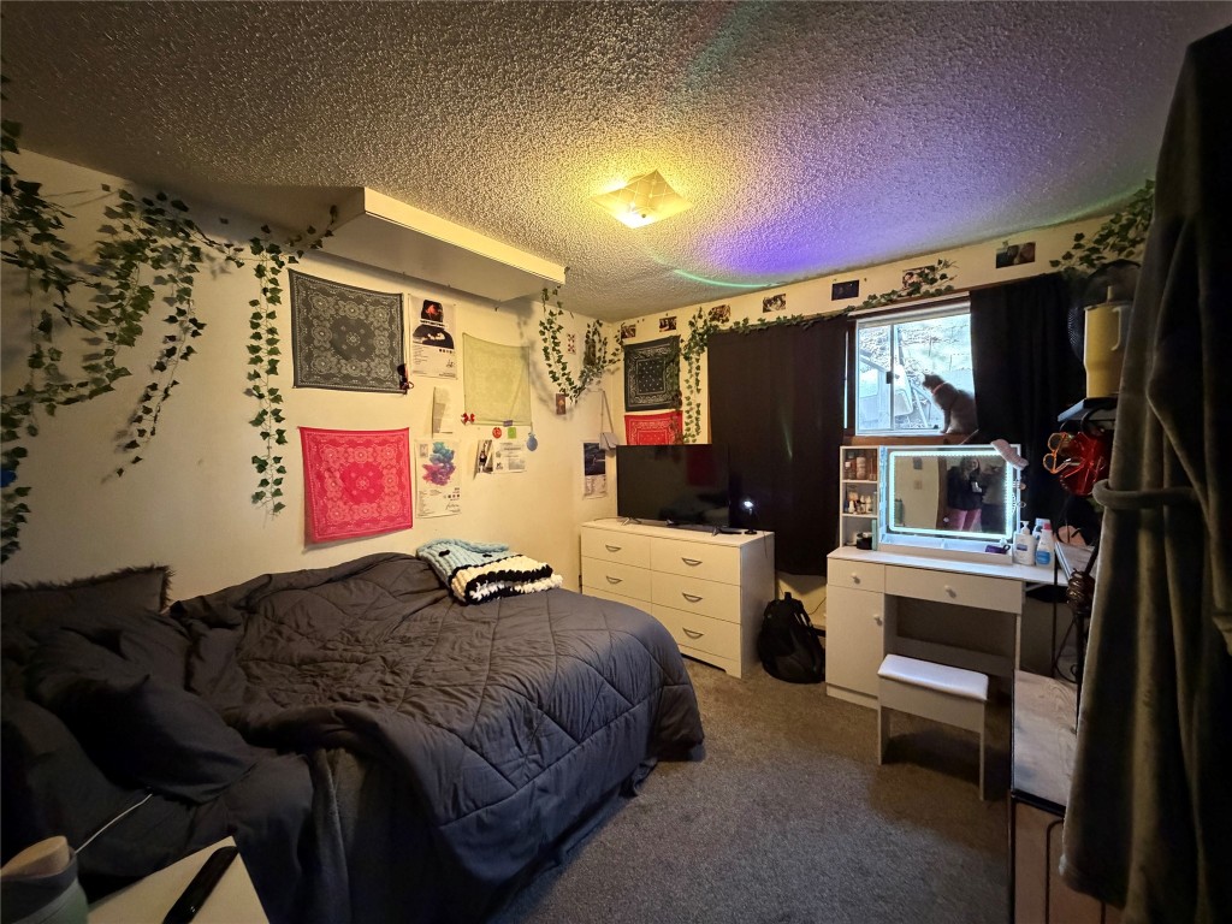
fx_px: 498
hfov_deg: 102.1
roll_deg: +0.9
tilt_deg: -1.0
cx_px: 616
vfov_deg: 85.7
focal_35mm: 14
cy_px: 462
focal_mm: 2.22
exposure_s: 1/60
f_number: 2.2
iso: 1250
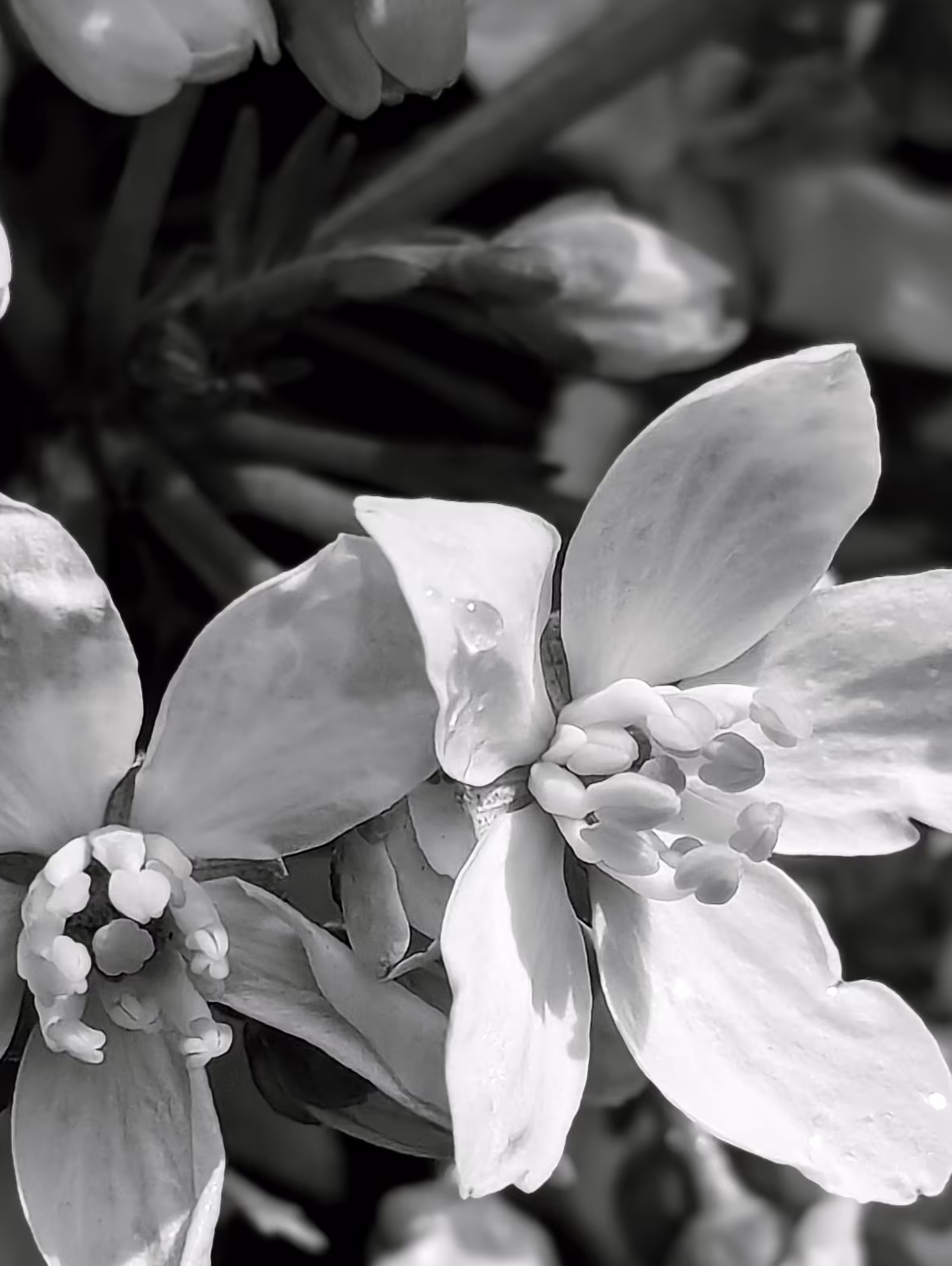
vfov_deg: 57.6
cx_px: 533
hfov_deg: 45.5
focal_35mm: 31
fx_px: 1134
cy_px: 787
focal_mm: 6.81
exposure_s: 1/4000
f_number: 1.9
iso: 40
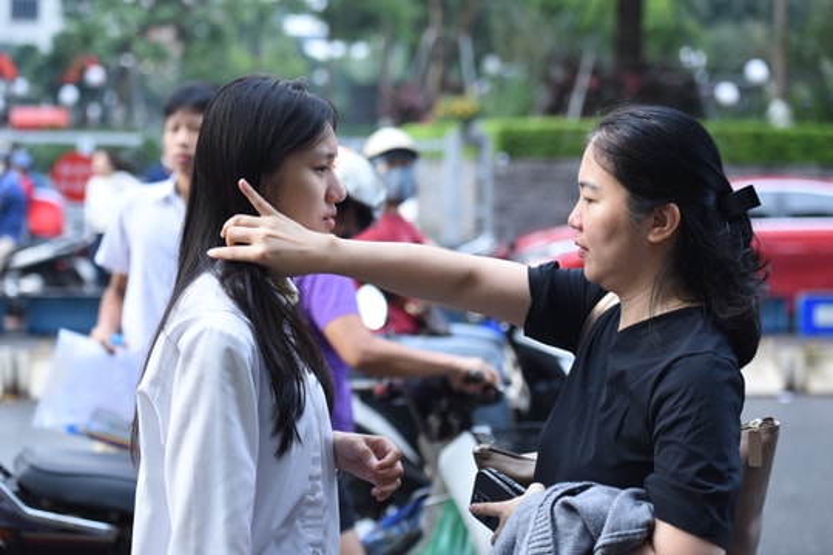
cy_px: 278
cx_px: 416
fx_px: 1620
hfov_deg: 28.8
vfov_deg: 19.5
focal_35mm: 70
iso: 1250
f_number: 3.2
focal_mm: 70
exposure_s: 1/500
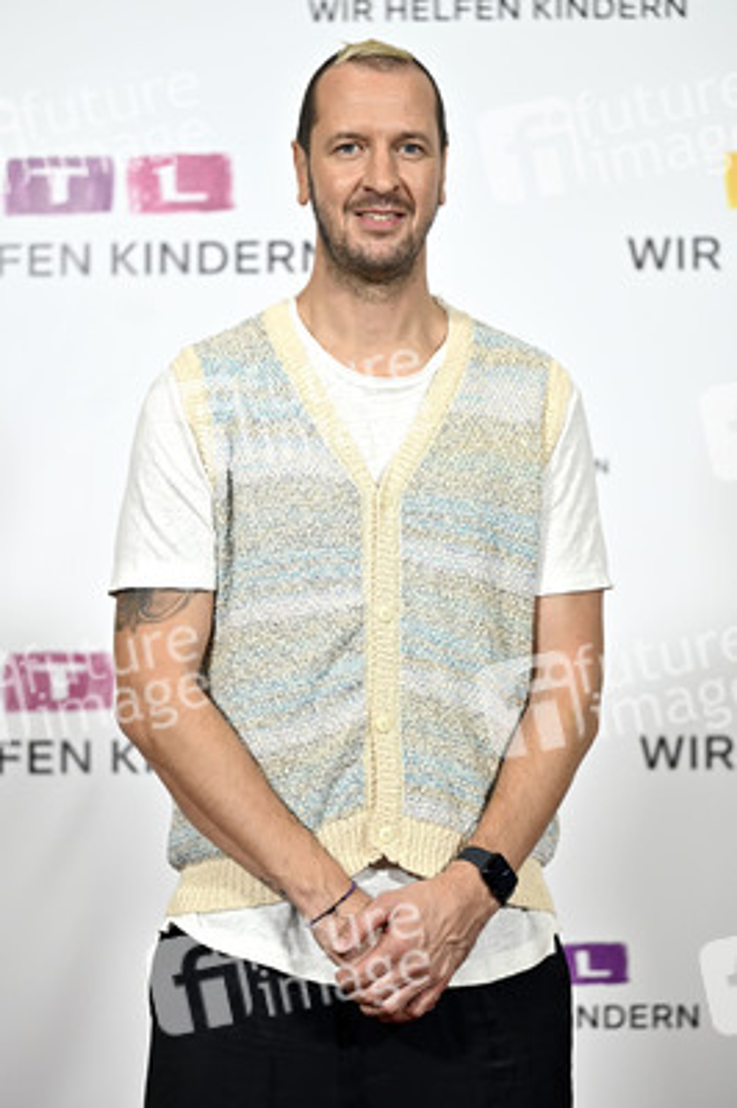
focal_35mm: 104
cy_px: 554
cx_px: 368
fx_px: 3199
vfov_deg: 19.7
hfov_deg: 13.1
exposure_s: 1/640
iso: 1000
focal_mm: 104
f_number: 2.8
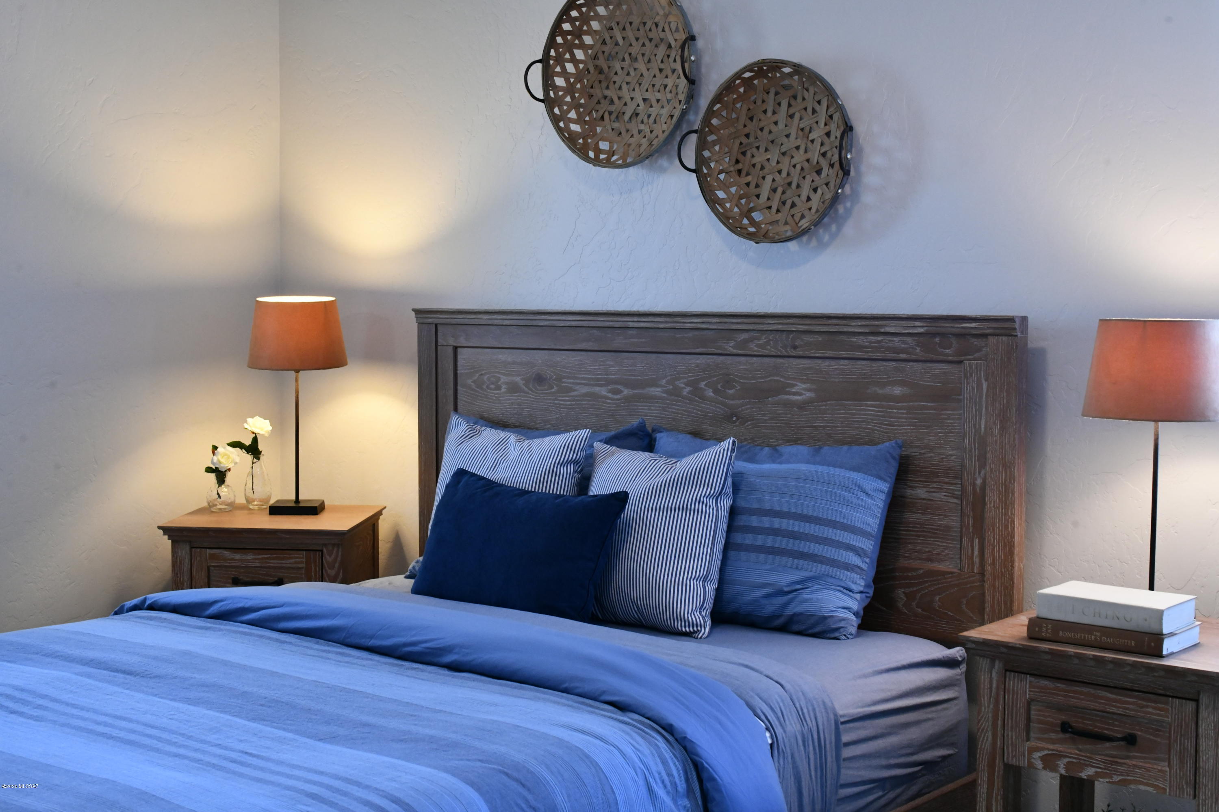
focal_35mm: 50
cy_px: 406
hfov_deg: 39.6
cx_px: 610
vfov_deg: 27.0
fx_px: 1693
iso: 5600
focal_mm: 50
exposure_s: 1/50
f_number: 11
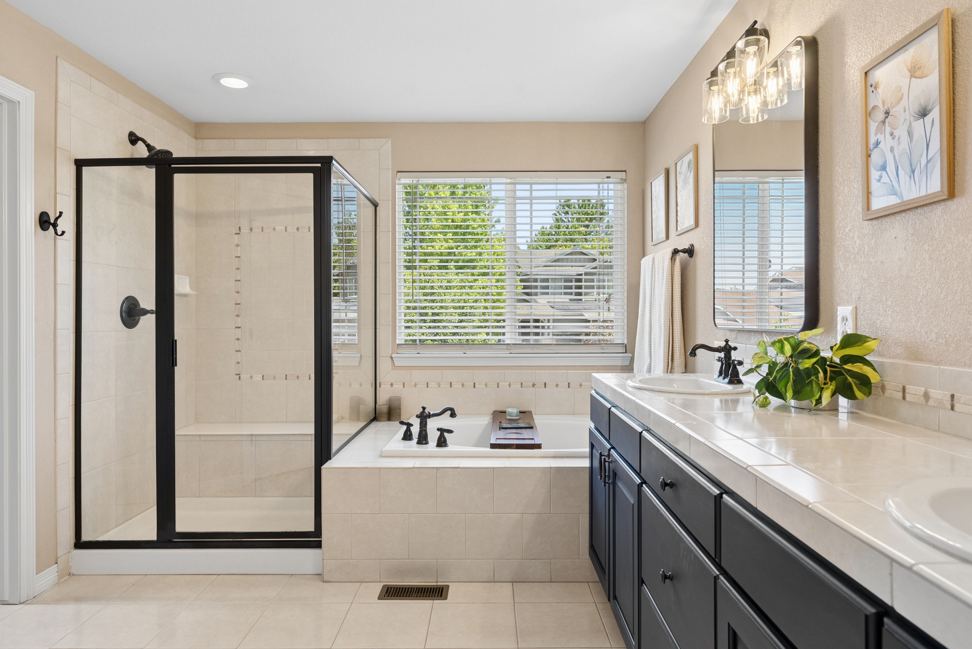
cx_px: 486
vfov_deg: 57.3
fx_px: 594
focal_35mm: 22
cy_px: 324
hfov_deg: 78.6
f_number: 8
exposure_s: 1/100
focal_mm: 22
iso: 1000
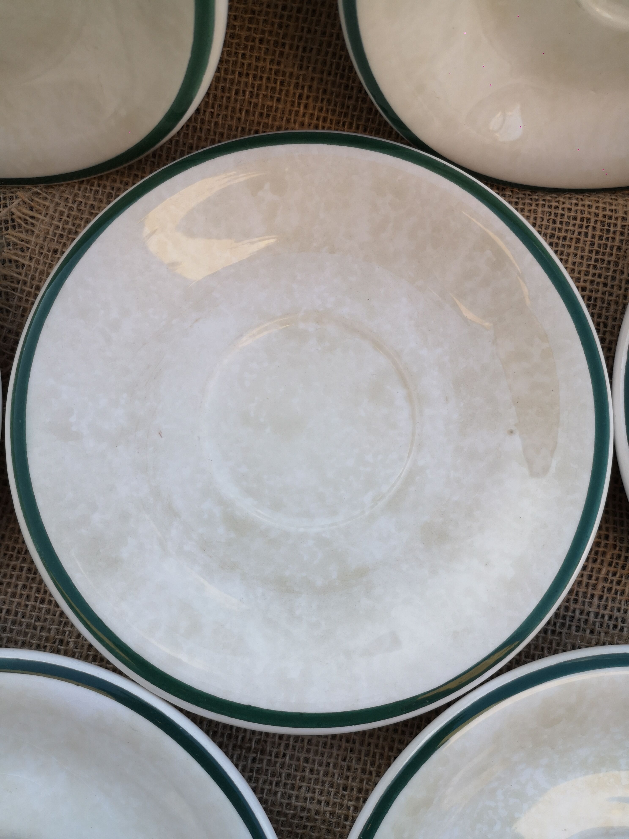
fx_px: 654
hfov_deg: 51.4
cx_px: 314
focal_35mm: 27
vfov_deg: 65.3
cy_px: 420
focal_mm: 3.95
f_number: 1.8
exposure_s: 1/357
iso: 50
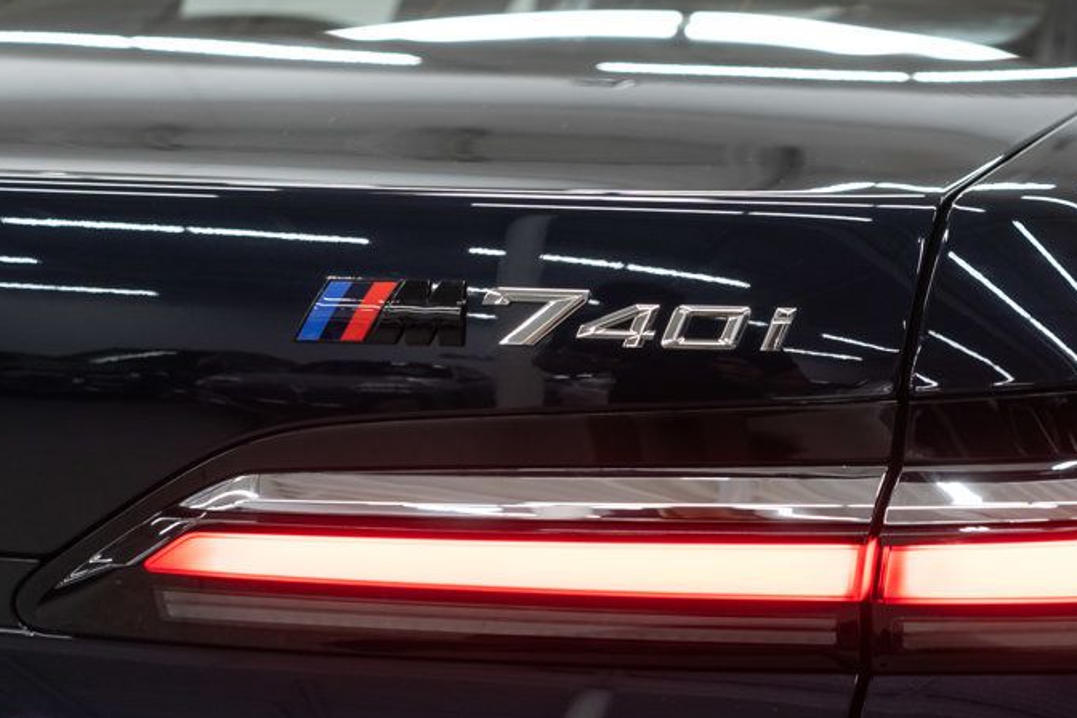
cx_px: 739
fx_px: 1915
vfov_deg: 21.2
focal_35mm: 64
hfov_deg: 31.1
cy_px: 454
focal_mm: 28
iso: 200
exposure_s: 1/50
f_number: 3.2
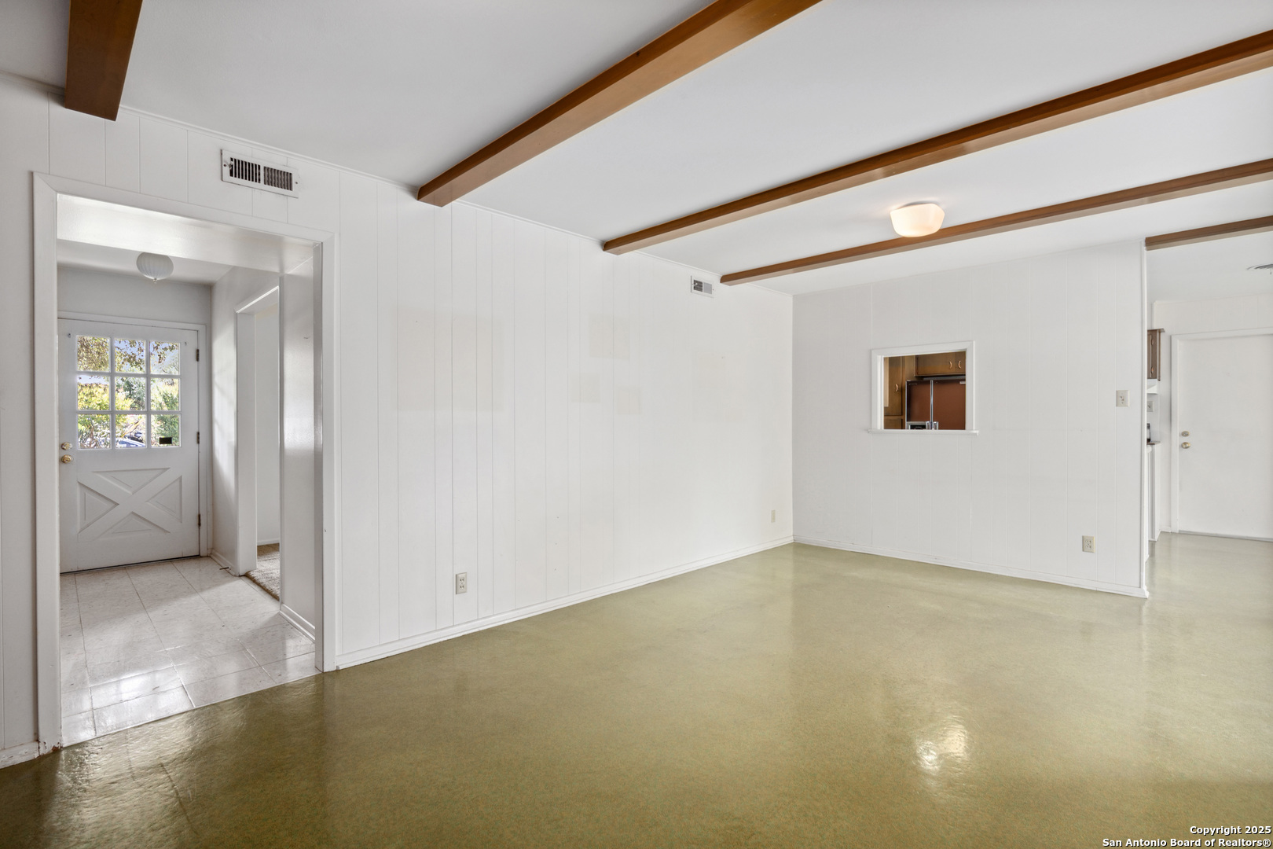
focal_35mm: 16
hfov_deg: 96.7
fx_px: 566
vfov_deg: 73.7
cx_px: 636
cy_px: 424
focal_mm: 16
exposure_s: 1/13
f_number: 7.1
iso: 320
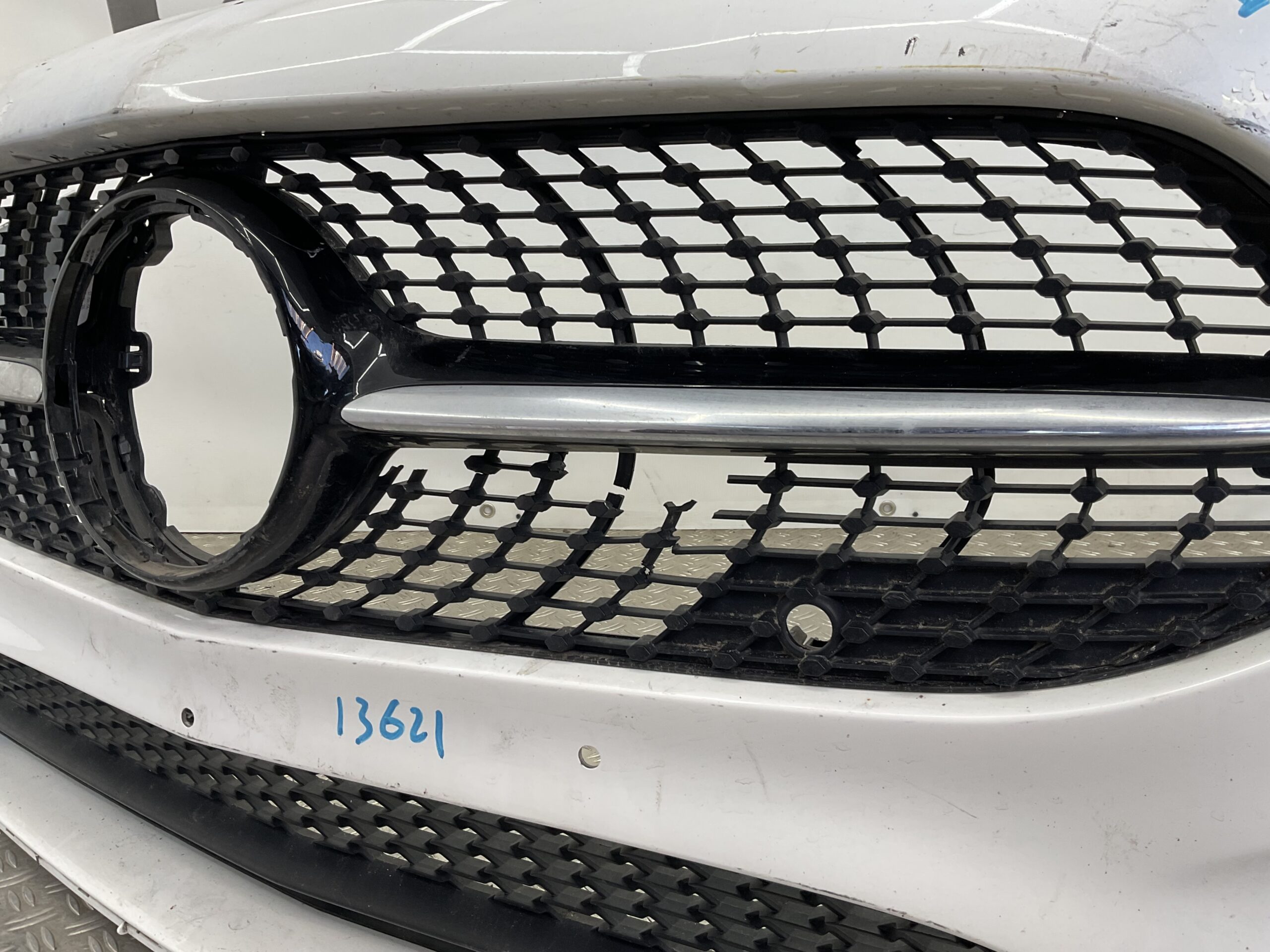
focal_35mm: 29
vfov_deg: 48.2
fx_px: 1064
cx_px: 635
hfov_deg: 61.7
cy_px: 476
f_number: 1.8
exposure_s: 1/120
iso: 32
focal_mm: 3
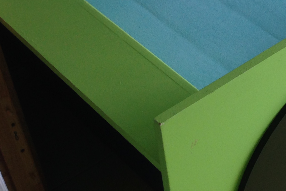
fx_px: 763
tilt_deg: -33.6
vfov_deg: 13.8
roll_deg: -2.1
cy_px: -37
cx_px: 391
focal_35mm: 96
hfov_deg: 19.3
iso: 50
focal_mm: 4.12
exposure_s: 1/30
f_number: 2.4
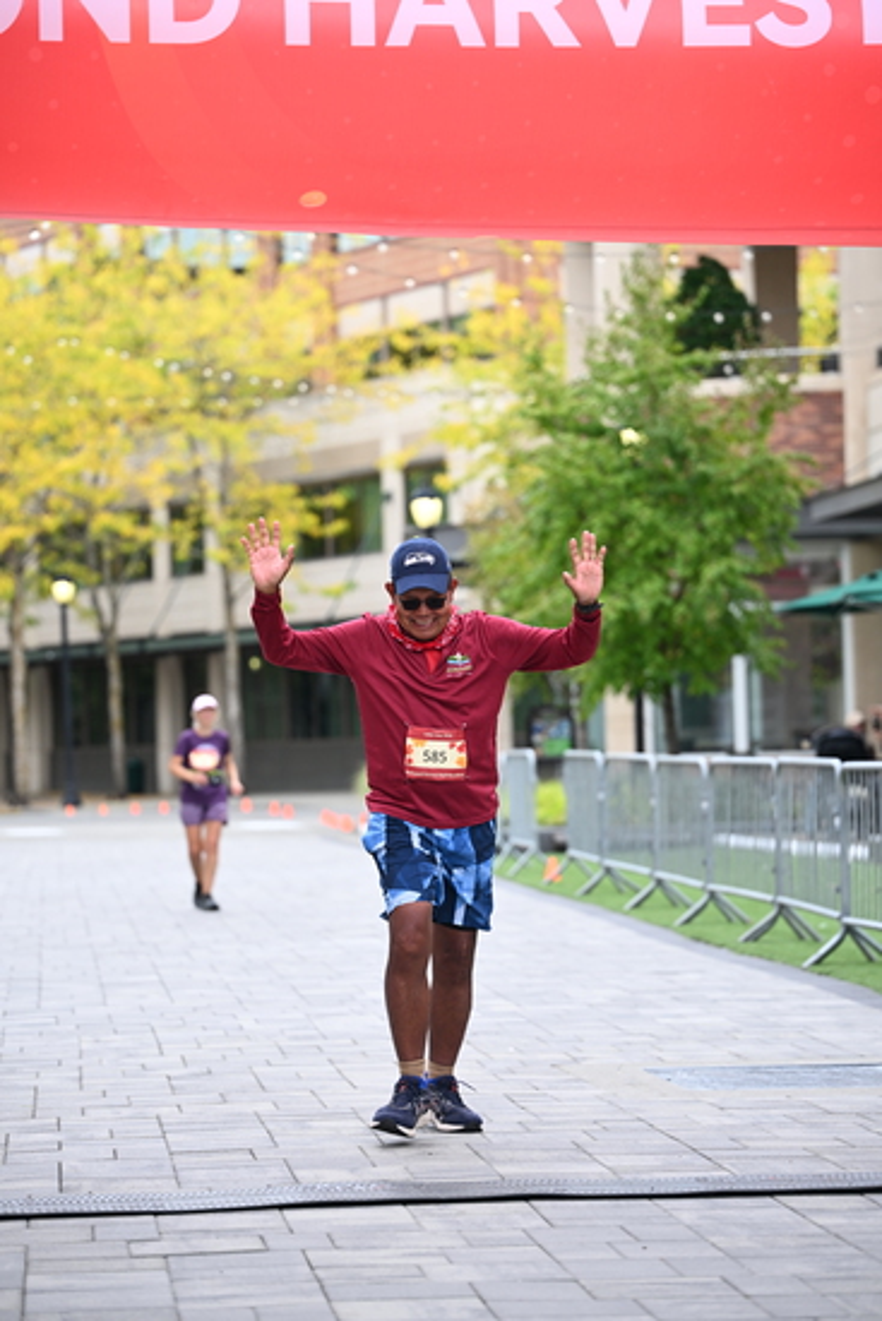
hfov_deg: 13.3
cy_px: 660
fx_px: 3783
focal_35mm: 103
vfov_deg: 19.8
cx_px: 441
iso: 400
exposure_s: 1/1000
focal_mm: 103
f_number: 2.8
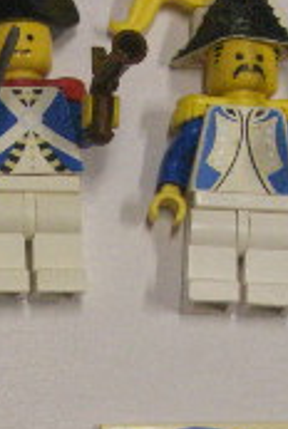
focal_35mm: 142
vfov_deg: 14.1
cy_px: 484
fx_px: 1697
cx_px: 15
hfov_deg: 9.6
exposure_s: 1/40
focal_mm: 7.7
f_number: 3.5
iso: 160
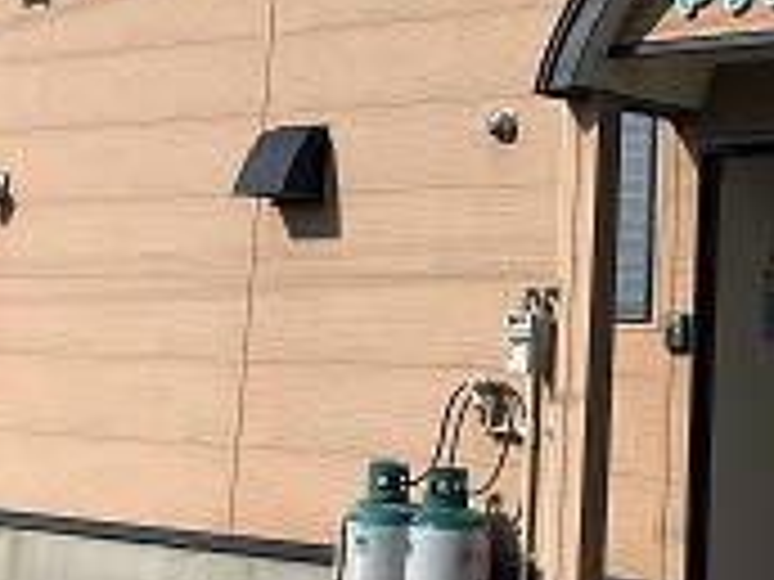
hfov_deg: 23.7
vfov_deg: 17.7
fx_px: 1811
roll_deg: -1.7
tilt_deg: +11.5
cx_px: 644
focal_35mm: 81
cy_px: -13
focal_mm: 4.15
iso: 25
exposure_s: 1/1672
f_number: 2.2
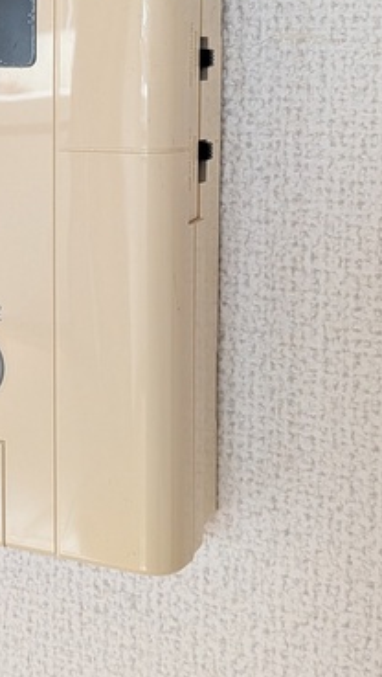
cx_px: -39
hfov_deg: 17.2
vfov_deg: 30.4
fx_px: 1223
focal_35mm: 68
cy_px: 163
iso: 229
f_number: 1.7
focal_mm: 4.53
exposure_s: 1/120
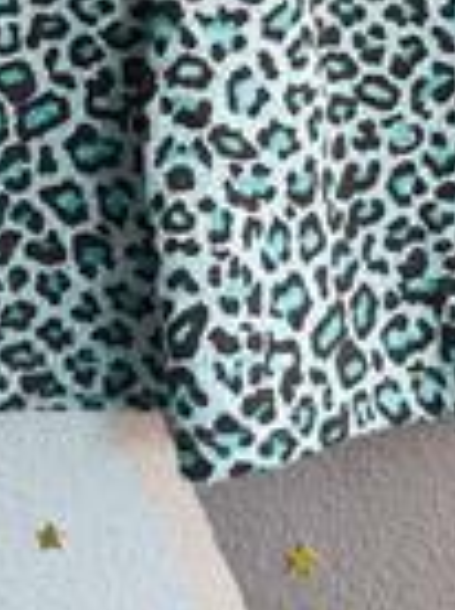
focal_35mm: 72
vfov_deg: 23.2
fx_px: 1266
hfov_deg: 20.4
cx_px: 190
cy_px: -236
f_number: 1.88
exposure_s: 1/64.5
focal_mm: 5.59
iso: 388
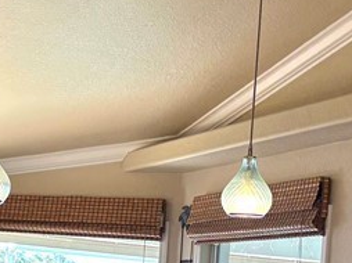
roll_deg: -3.9
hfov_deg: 18.7
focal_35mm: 105
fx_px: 1067
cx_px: 133
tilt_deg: -0.5
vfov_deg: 13.7
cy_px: 313
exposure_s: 1/120
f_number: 1.6
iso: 100
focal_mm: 5.96
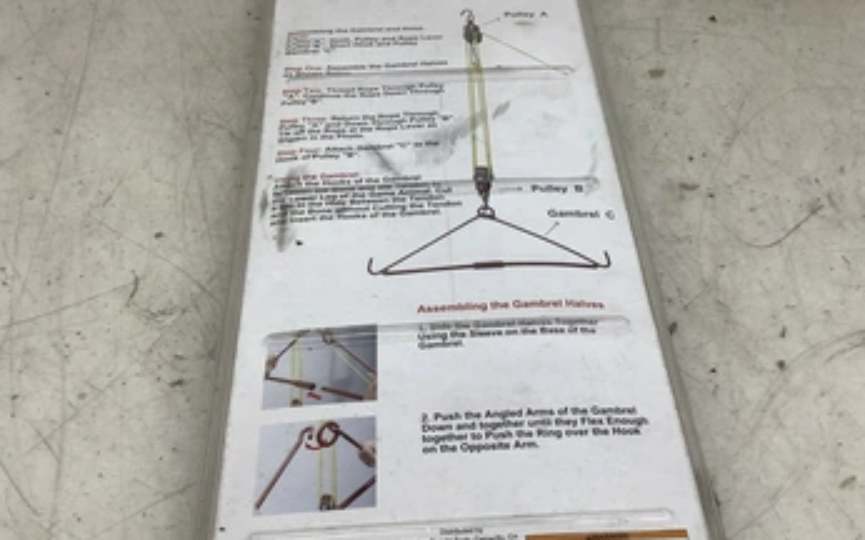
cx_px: 442
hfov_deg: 51.6
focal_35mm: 38
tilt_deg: -54.9
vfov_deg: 33.5
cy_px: 242
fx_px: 896
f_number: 2.4
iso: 40
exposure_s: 1/120
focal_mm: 3.3
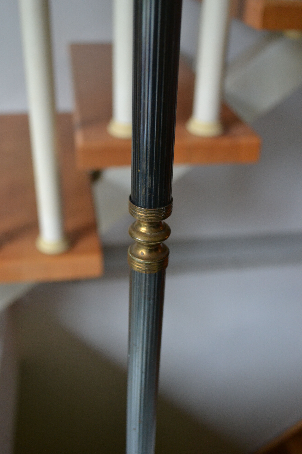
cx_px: 151
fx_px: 491
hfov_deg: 34.2
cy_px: 227
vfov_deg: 49.6
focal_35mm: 39
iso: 1600
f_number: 4.2
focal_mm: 26
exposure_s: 1/80
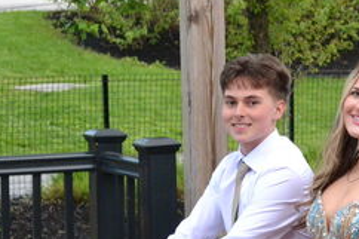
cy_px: 52
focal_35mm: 183
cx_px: 352
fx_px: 1824
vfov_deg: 7.5
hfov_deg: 11.1
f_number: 5.6
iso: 2000
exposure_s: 1/500
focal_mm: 48
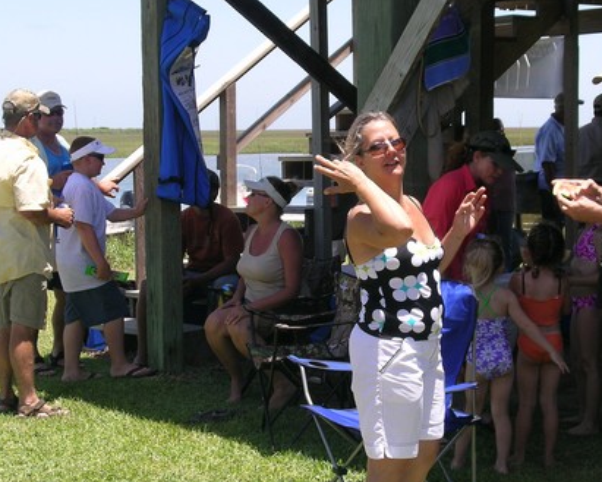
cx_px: 335
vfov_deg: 20.2
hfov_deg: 25.0
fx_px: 1354
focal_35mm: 76
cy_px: 245
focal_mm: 10.3
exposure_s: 1/180
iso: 50
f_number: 6.1
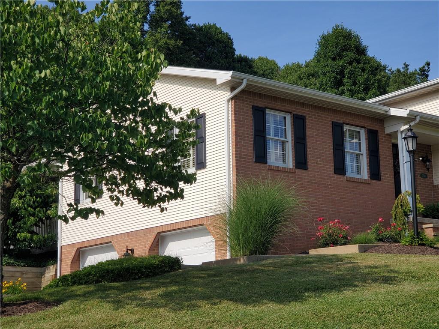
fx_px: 659
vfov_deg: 28.0
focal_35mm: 52
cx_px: 220
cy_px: 164
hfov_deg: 36.8
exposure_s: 1/1055
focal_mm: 6
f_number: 2.4
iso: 50
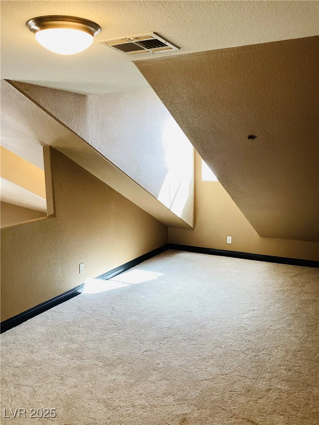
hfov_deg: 45.4
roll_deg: +1.0
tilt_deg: -10.5
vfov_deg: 58.4
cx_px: 160
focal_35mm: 31
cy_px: 212
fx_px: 381
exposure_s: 1/60
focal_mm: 3.3
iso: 80
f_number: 2.4
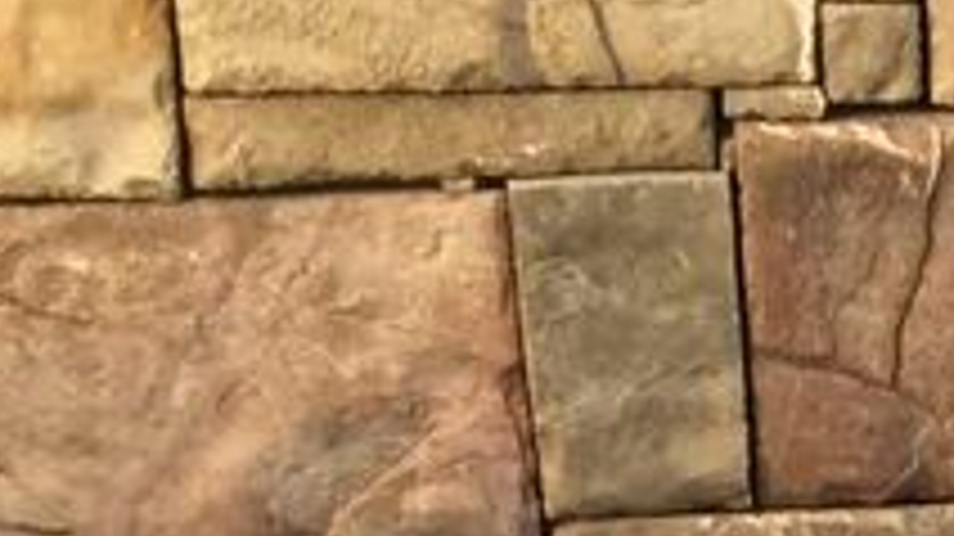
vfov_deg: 4.9
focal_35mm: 239
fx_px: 6043
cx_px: 1984
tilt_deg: -26.3
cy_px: 1441
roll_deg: -3.3
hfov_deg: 8.5
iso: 32
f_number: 2.2
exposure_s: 1/120
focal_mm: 4.15
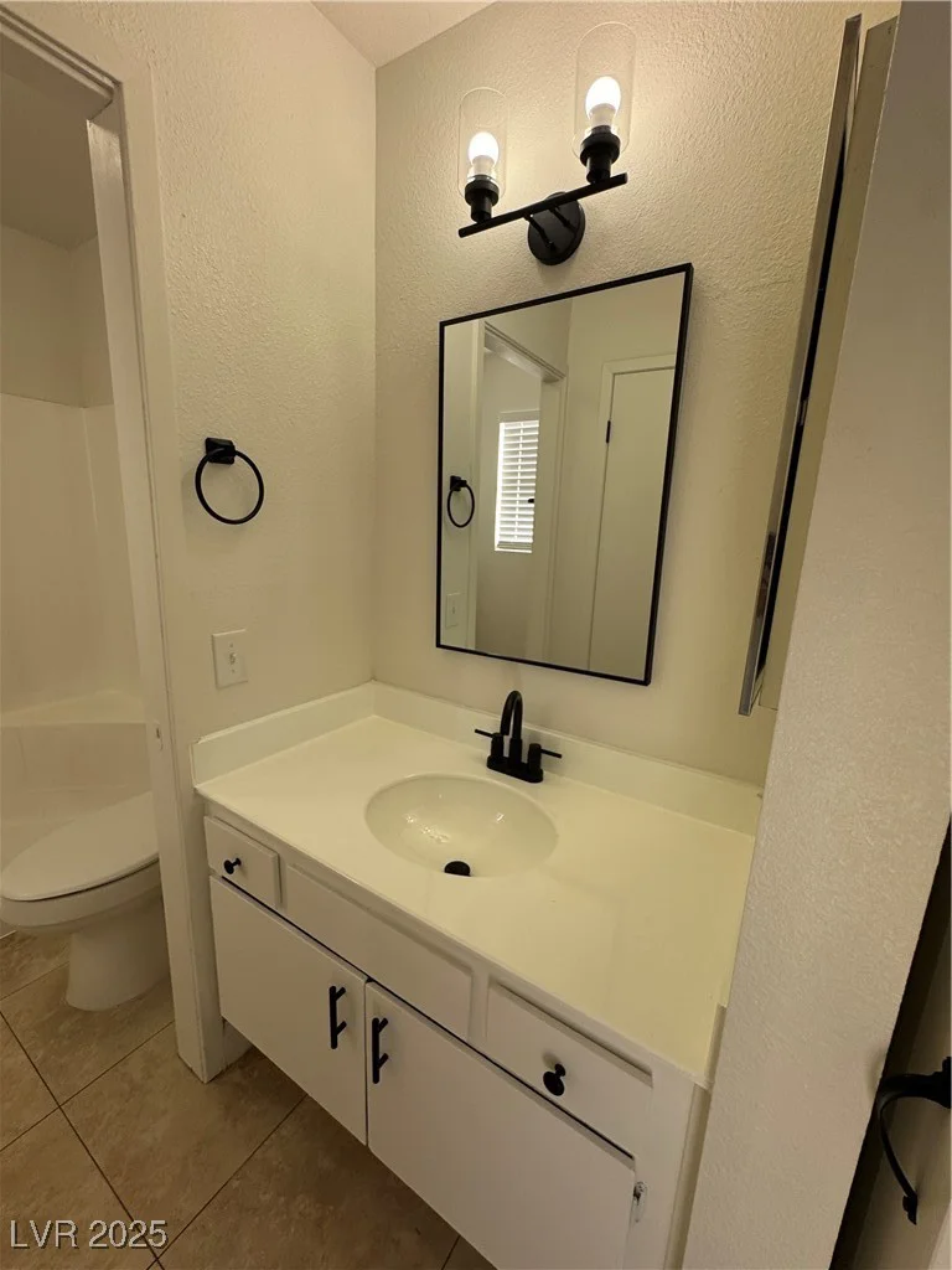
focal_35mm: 14
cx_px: 476
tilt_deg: -12.3
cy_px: 635
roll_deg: -3.3
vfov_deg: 102.1
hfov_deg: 85.7
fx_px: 513
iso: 40
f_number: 2.2
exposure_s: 1/130
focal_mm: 2.22
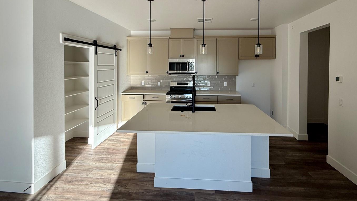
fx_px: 170
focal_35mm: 18
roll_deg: +0.0
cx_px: 190
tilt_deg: -0.4
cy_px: 67
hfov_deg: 92.5
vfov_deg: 59.6
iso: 64
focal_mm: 2.22
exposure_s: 1/99
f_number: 2.2
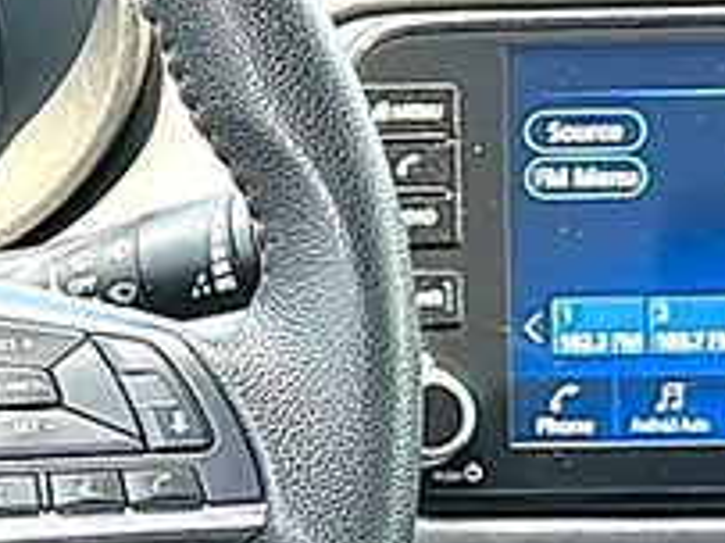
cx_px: -425
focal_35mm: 145
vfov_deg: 10.2
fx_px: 3035
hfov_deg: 12.8
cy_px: 395
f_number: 1.78
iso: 100
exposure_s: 1/90
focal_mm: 6.86
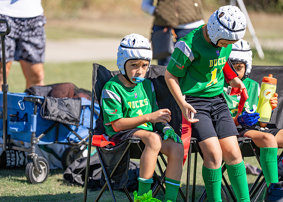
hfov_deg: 10.2
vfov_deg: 7.3
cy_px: 95
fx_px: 1579
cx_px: 121
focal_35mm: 196
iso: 200
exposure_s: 1/4000
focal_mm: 175
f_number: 2.8
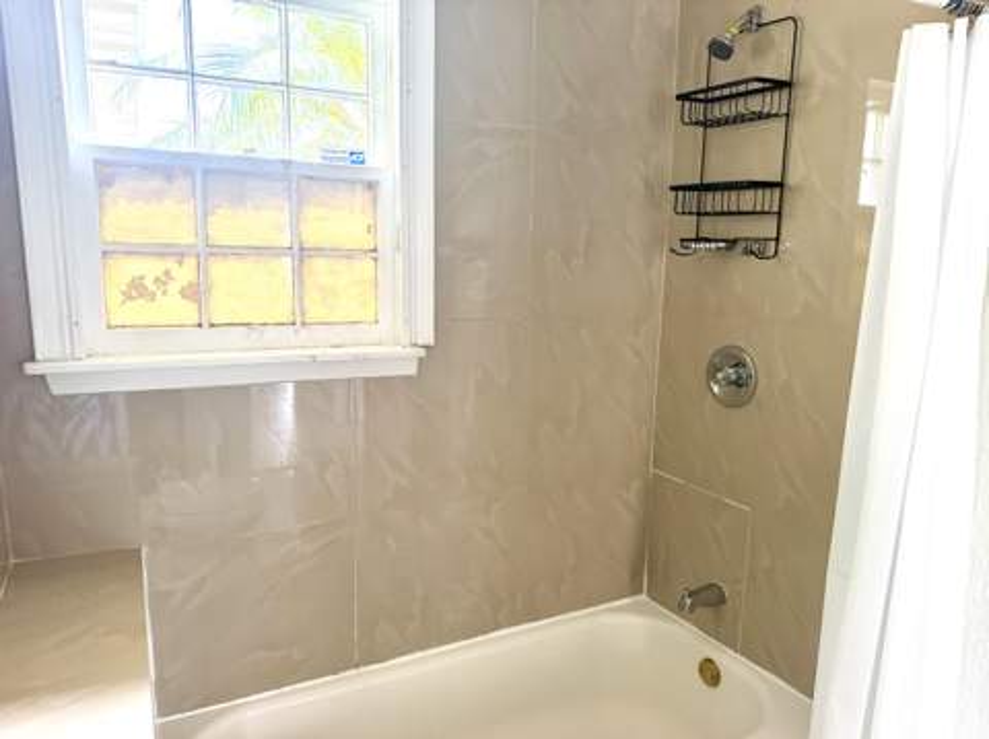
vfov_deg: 56.7
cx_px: 494
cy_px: 370
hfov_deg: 71.7
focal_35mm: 24
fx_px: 685
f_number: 1.78
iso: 250
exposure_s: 1/60
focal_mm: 6.76
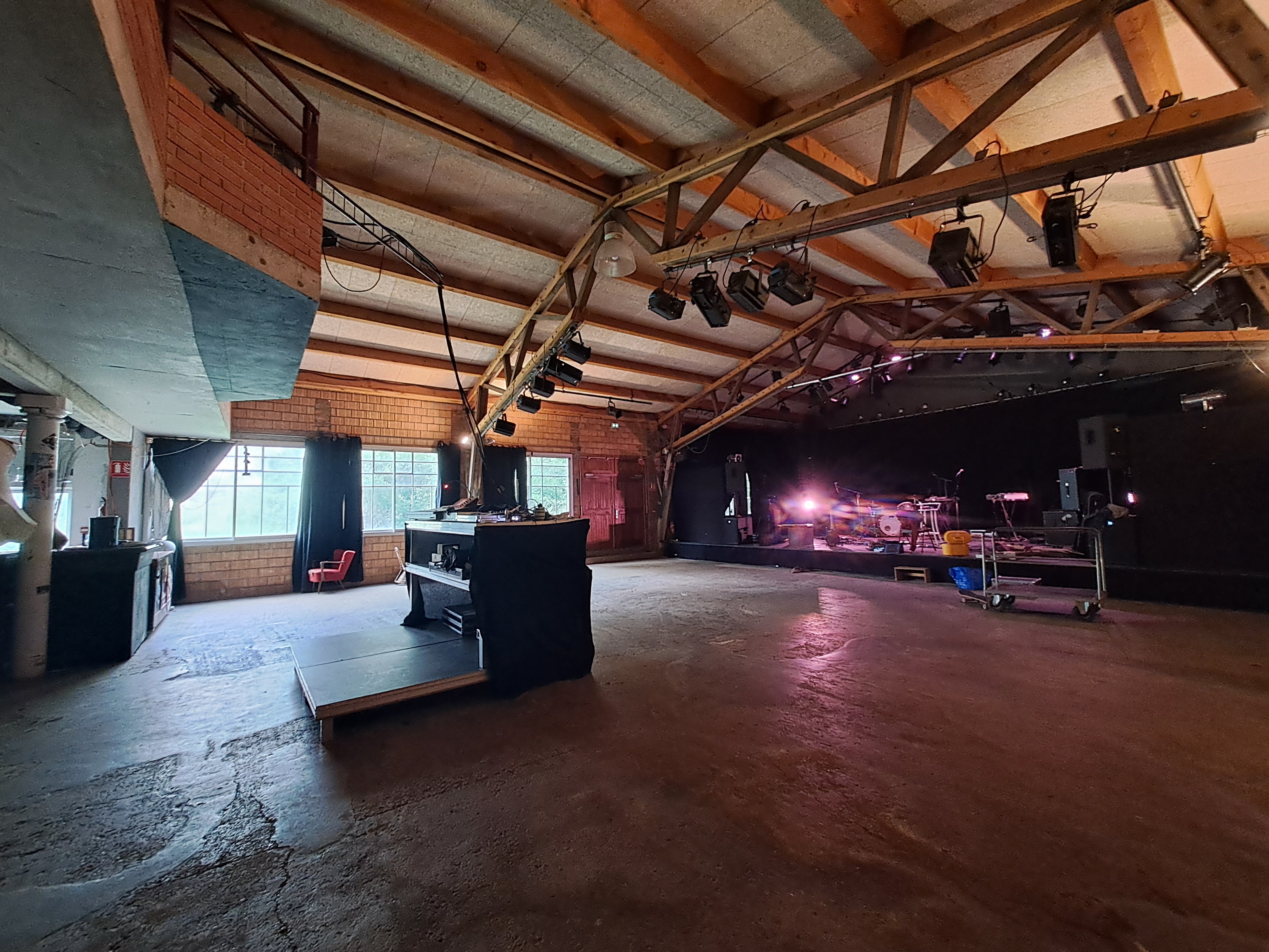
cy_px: 476
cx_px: 634
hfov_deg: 106.2
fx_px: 477
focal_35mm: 13
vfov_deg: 89.9
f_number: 2.2
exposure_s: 1/33
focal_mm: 1.42
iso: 250
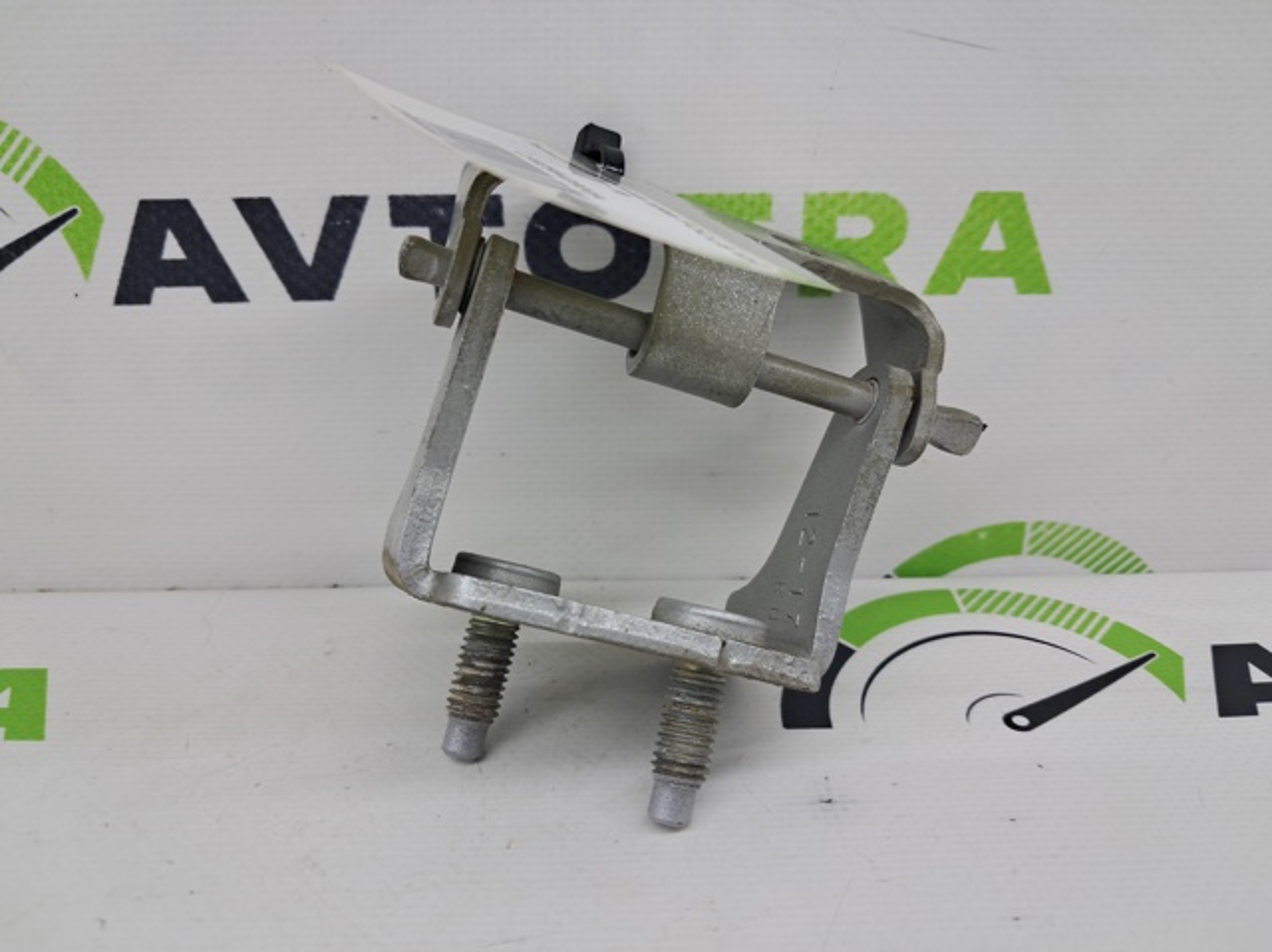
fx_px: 991
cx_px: 636
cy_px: 476
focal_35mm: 27
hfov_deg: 65.4
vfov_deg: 51.3
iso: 50
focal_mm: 4
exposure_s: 1/50
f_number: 1.8
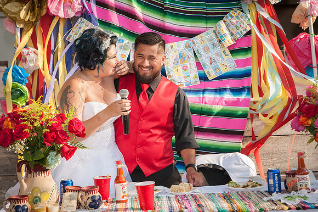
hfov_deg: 32.4
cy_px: 106
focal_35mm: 62
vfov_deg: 21.9
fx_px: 548
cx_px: 159
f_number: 9
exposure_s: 1/250
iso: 200
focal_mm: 62
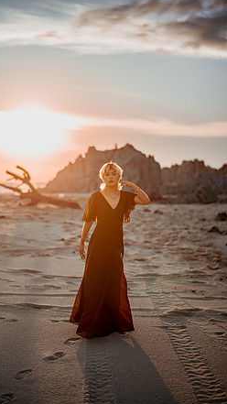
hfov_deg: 19.4
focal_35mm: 62
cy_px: 202
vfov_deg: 33.8
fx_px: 664
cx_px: 103
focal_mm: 58
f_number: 1.4
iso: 100
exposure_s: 1/5000
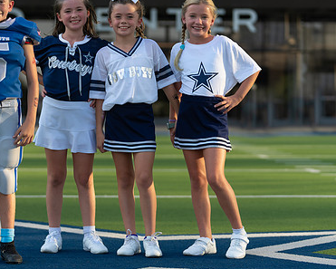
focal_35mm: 141
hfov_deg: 13.6
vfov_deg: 10.9
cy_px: 99
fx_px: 1403
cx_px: 120
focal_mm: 96
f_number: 2.8
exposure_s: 1/640
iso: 100
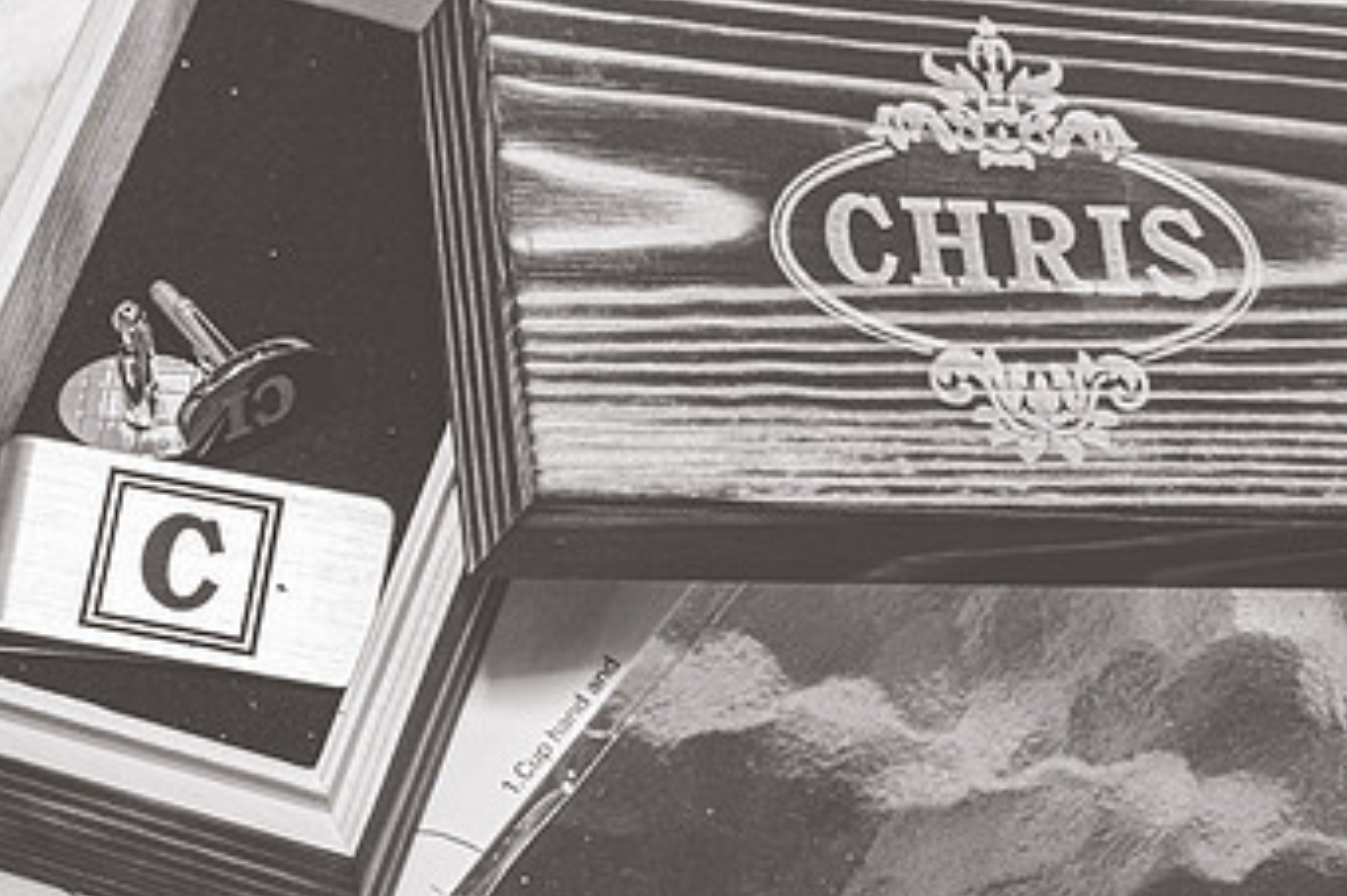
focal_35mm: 143
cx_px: 719
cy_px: 274
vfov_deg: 9.6
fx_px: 5348
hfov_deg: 14.4
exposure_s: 1/60
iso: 1250
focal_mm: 56
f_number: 10
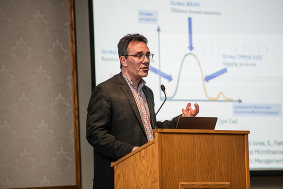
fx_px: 1612
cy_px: 95
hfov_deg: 10.0
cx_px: 142
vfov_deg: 6.7
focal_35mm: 205
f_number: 3.2
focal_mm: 200
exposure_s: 1/200
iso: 800
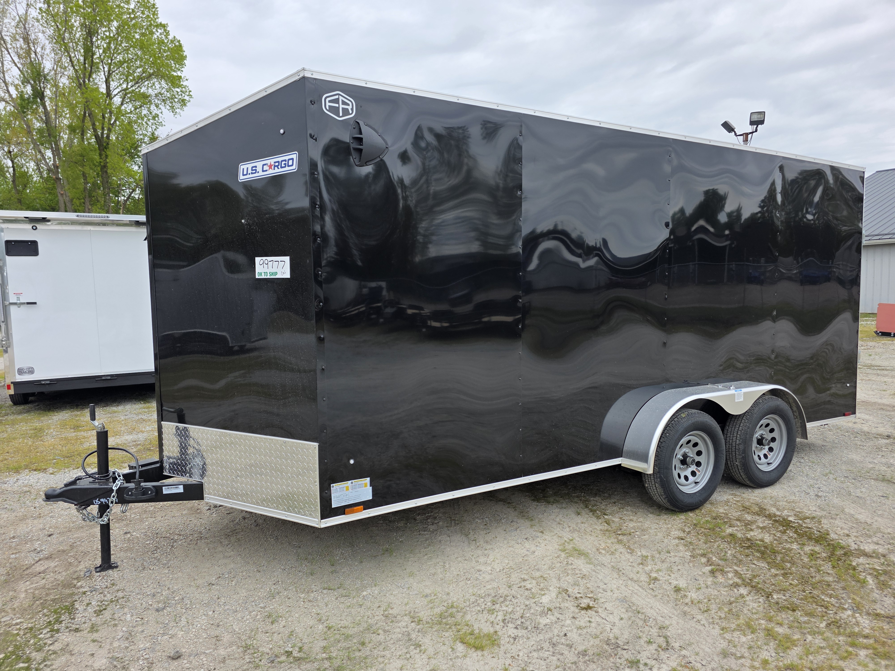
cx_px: 448
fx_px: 595
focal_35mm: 23
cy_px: 336
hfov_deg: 73.9
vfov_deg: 58.9
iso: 80
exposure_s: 1/3399
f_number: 1.7
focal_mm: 6.3
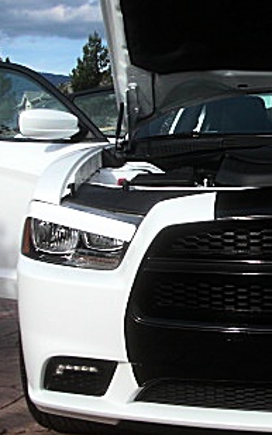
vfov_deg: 26.1
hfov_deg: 16.0
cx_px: 307
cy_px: 197
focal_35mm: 79
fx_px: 937
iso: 50
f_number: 2.8
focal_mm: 6.3
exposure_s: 1/640
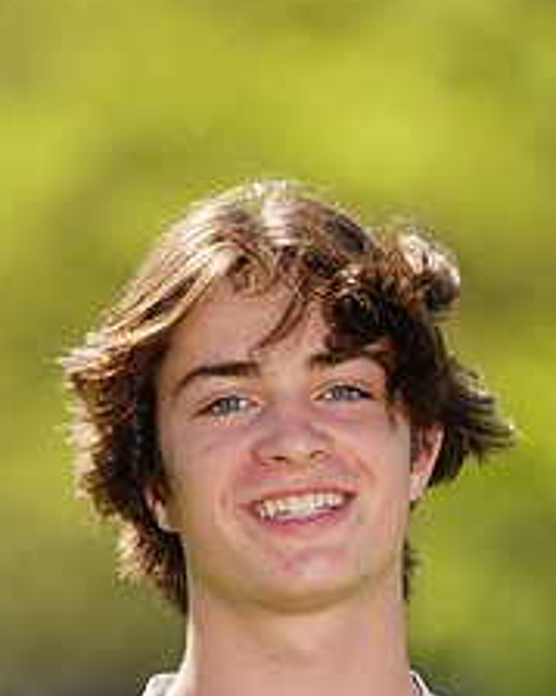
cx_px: 266
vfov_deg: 2.2
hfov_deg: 1.7
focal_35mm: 894
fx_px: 18401
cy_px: 830
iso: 64
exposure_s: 1/200
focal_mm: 367
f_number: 6.3
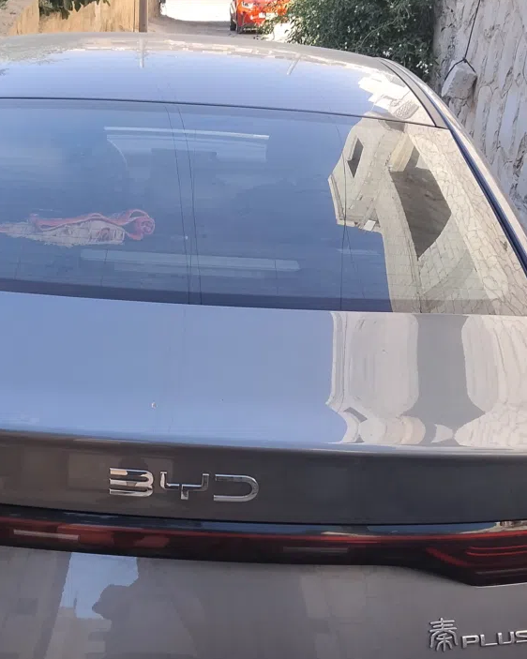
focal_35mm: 55
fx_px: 1073
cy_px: 420
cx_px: 163
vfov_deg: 33.9
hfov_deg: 27.4
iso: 50
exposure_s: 1/339
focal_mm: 4.22
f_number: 1.8
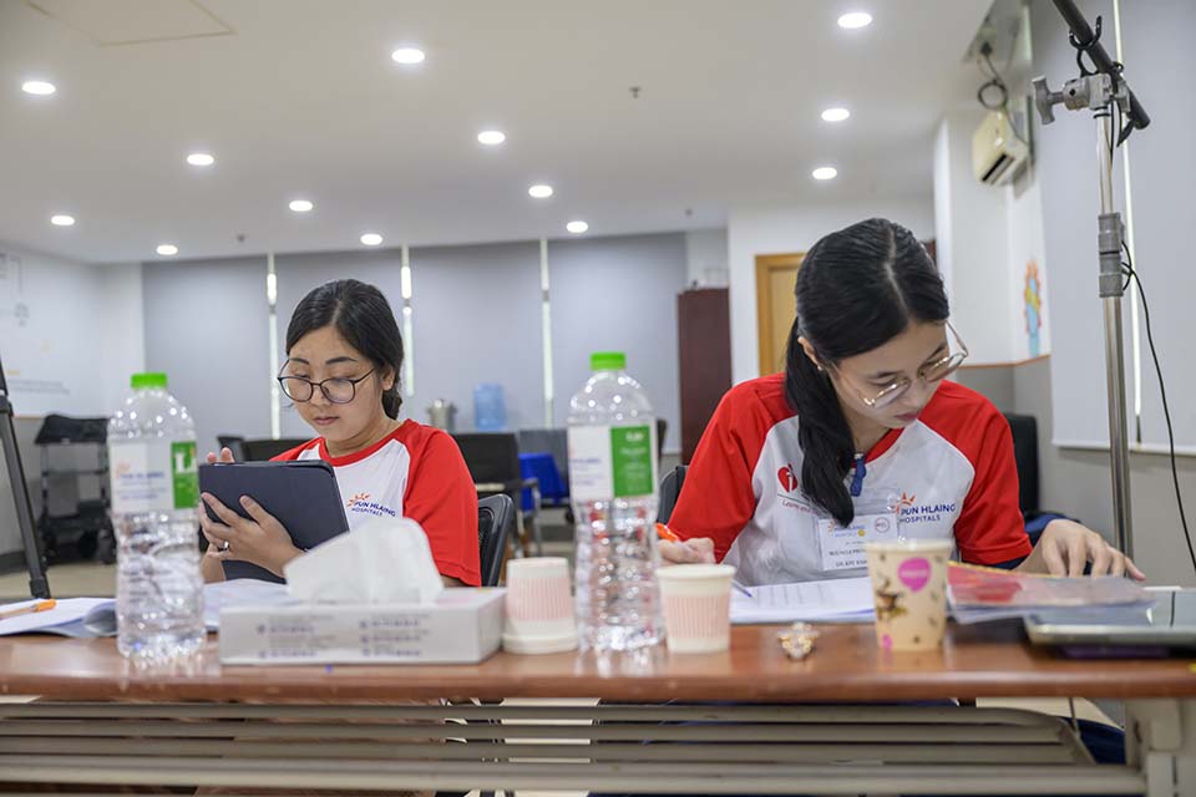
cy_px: 398
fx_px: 1262
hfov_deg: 50.7
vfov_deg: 35.1
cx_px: 598
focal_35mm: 38
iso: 1400
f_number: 2.8
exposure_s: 1/250
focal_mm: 38
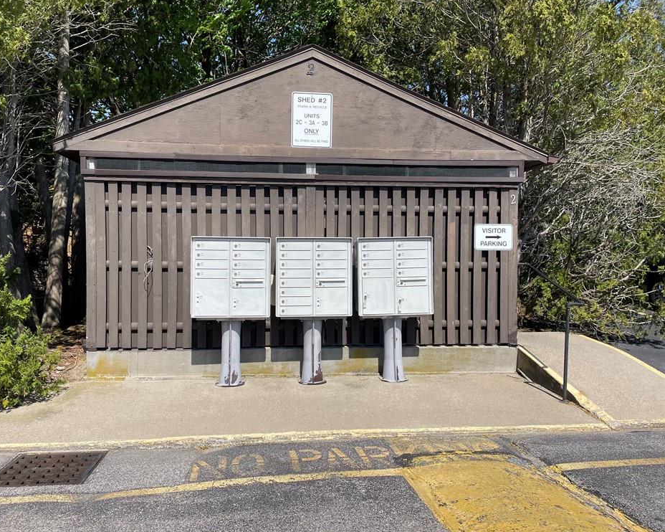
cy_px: 262
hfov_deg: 62.2
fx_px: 551
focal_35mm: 28
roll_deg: -0.1
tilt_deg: -0.3
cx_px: 322
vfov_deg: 51.5
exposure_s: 1/4464
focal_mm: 4.2
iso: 32
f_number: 1.6
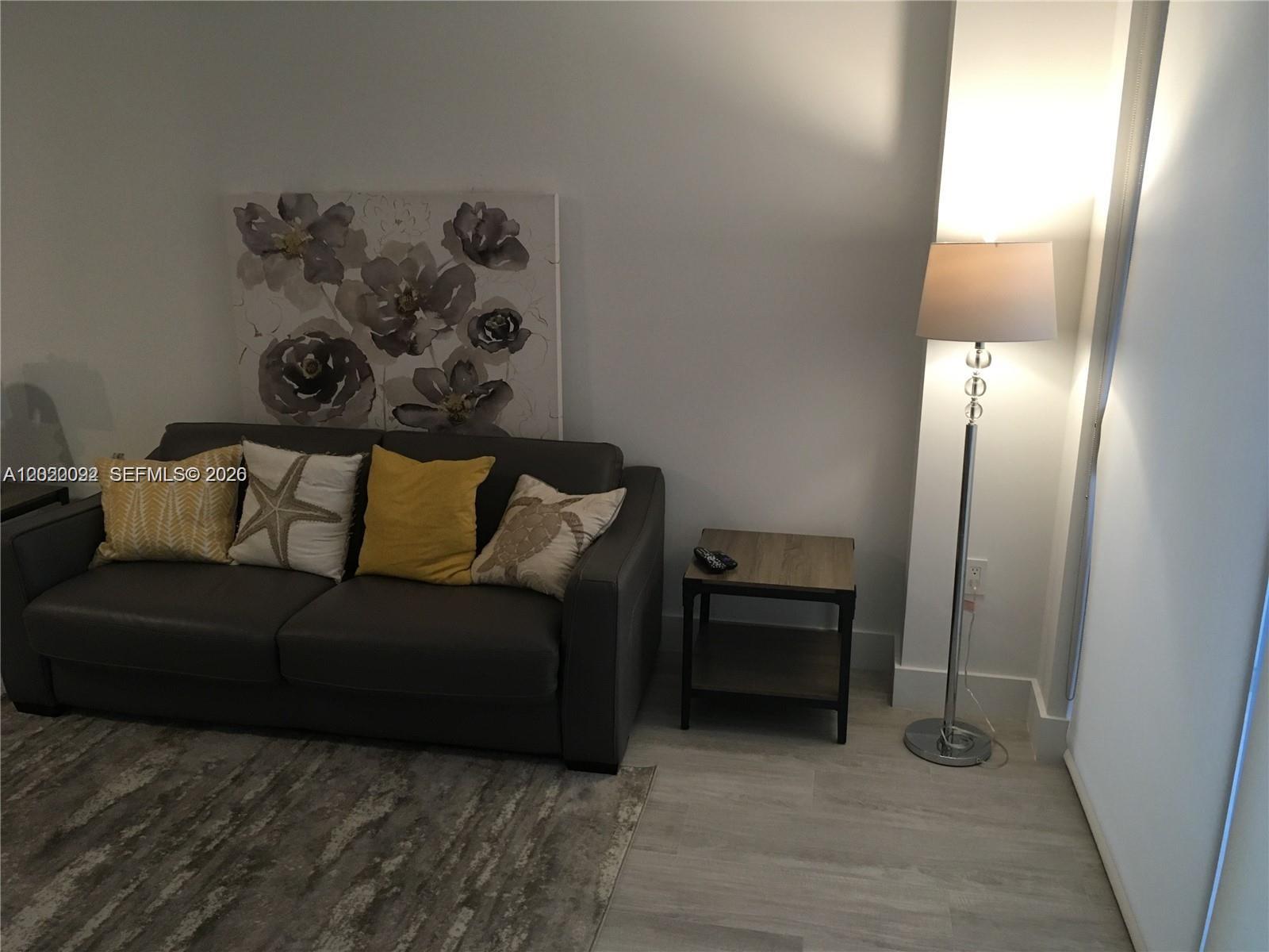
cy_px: 476
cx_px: 634
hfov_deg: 61.7
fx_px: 1063
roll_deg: -0.1
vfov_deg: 48.2
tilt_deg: -14.8
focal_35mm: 29
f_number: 2.2
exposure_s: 1/30
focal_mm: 4.15
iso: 125
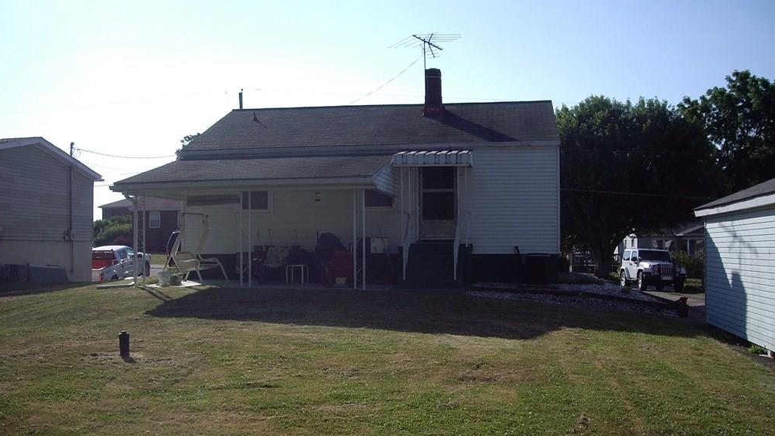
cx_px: 384
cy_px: 239
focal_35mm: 42
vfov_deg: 28.3
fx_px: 863
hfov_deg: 48.3
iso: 64
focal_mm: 6.2
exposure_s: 1/800
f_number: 4.3
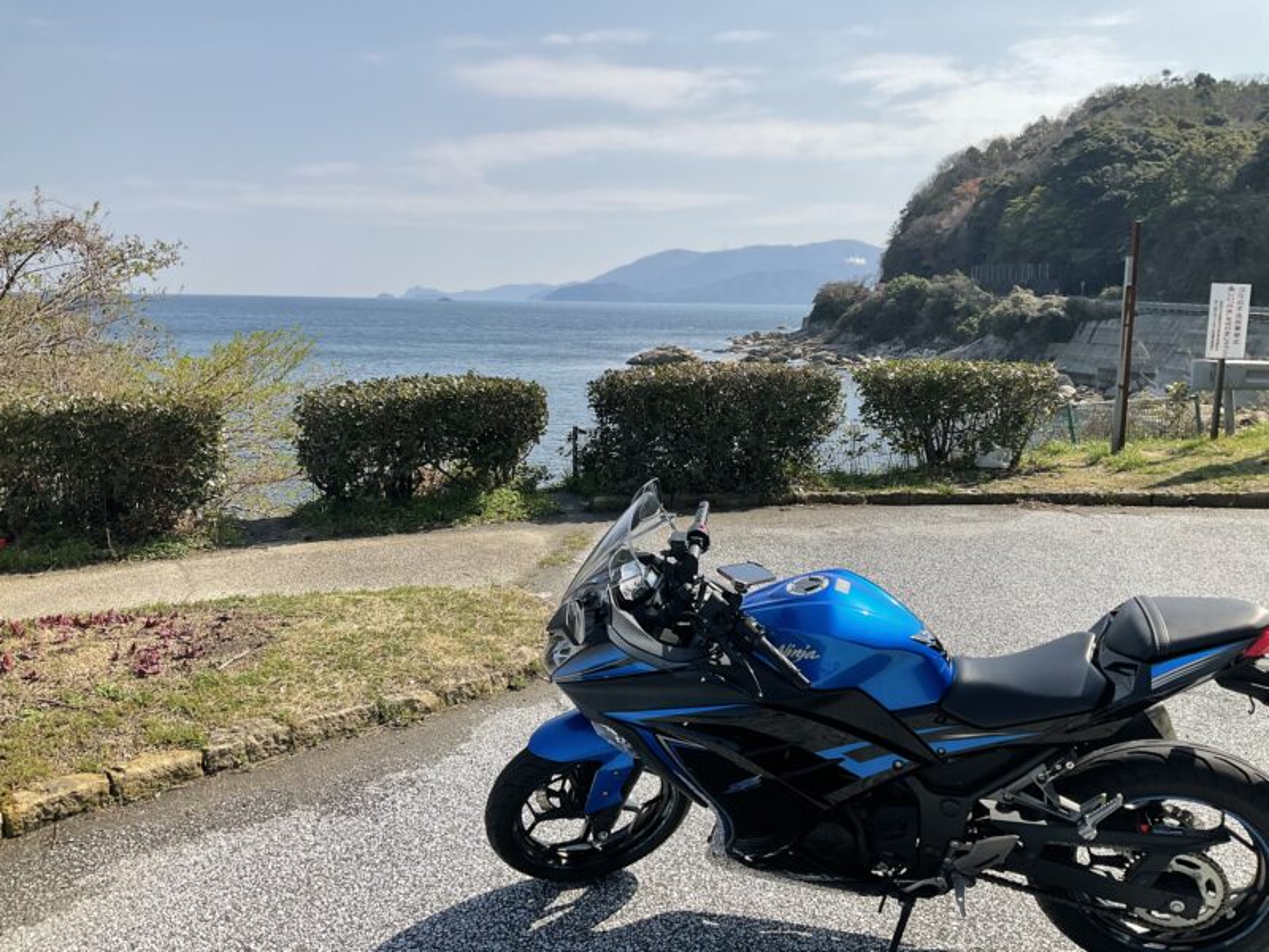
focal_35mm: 29
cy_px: 476
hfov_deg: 61.7
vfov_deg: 48.2
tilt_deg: -9.0
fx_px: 1063
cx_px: 634
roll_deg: -1.4
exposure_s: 1/1848
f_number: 1.8
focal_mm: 3
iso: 16
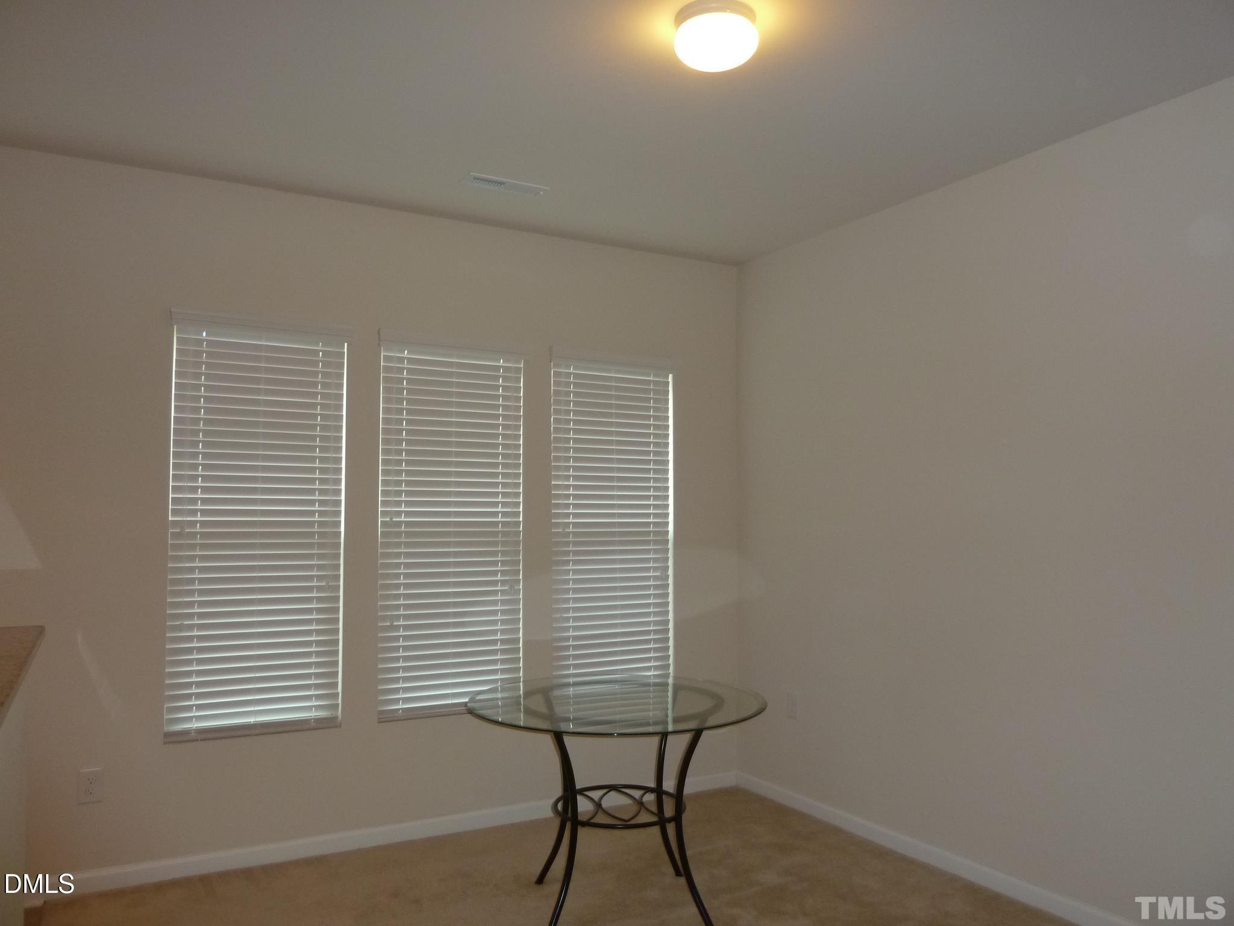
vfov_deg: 54.9
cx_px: 617
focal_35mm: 25
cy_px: 463
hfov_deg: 69.4
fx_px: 891
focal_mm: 4.1
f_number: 3.3
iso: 160
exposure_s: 1/30
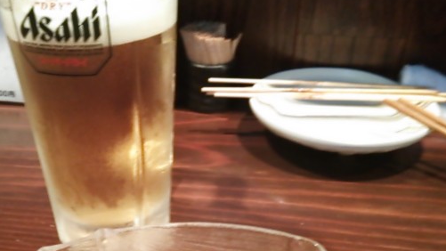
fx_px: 461
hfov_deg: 51.3
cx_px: 184
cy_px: 195
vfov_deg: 29.8
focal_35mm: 39
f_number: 2.5
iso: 500
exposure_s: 1/11
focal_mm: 4.21
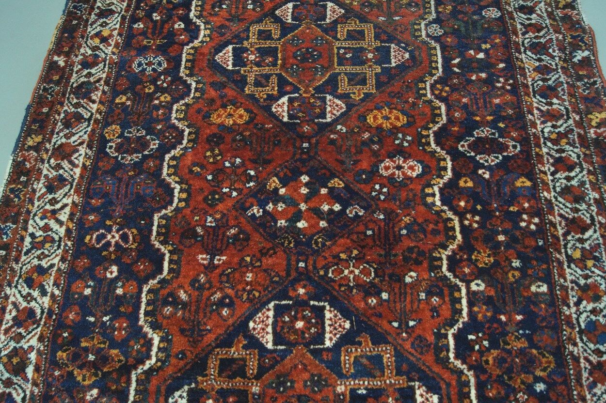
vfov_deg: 47.9
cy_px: 202
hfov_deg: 67.4
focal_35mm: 27
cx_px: 303
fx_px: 454
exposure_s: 1/15
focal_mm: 18
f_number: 8
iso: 800
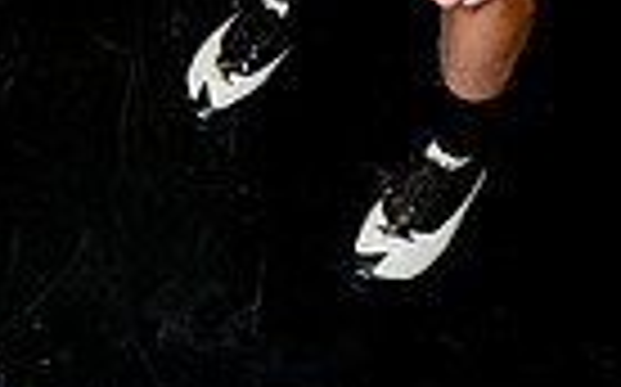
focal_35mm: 90
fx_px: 1522
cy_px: -554
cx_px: 436
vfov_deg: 11.7
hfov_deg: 22.9
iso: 250
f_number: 8
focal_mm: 27
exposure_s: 1/250
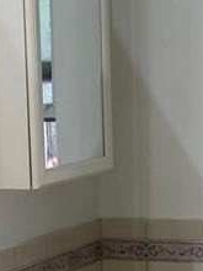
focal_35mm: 153
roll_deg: +1.9
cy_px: 285
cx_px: 95
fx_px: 1196
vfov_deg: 12.7
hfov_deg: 9.7
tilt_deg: -10.0
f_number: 1.8
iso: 50
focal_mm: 3.99
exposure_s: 1/120
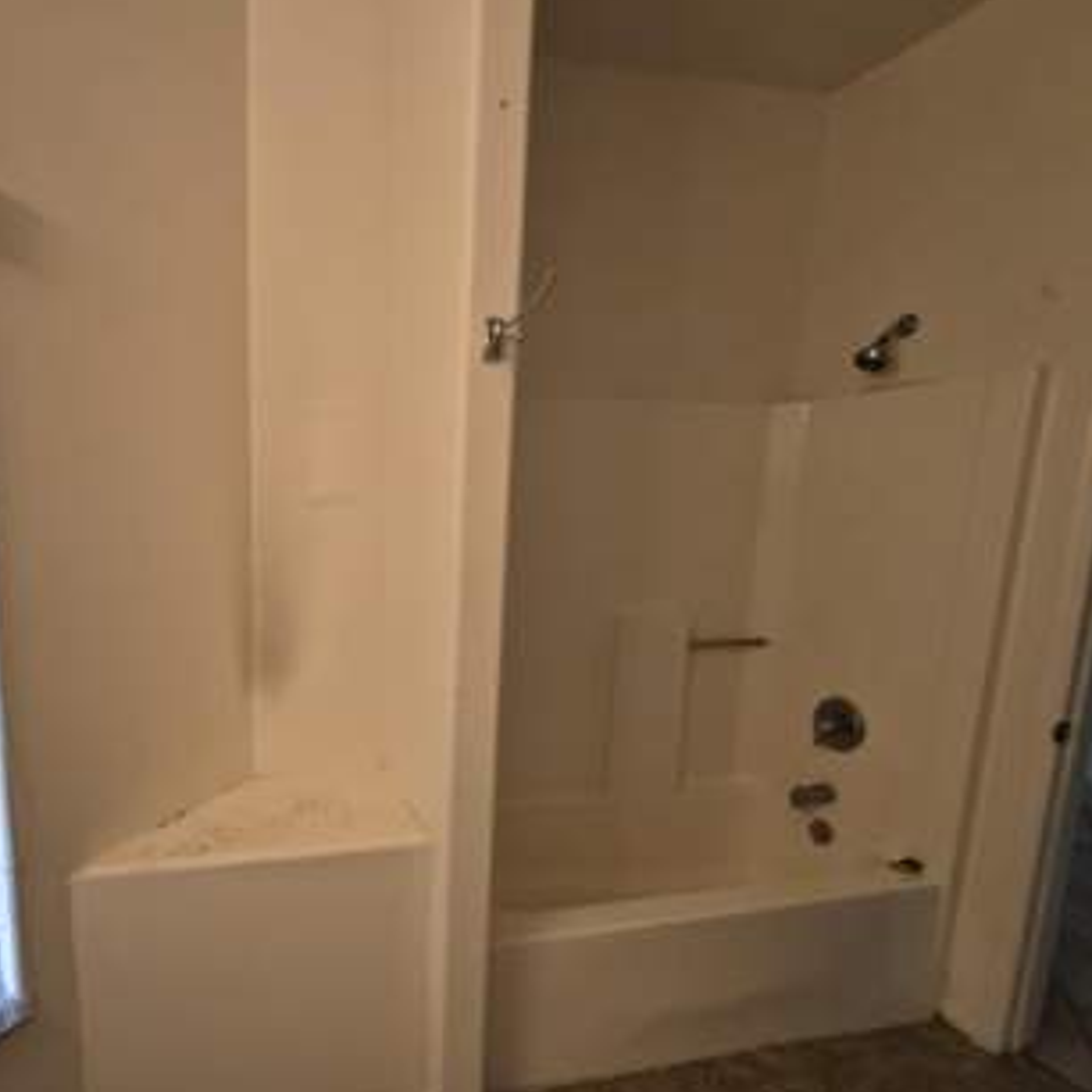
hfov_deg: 77.0
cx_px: 328
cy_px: 612
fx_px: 642
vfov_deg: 80.4
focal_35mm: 18
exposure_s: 1/60
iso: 160
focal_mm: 1.7
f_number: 2.2
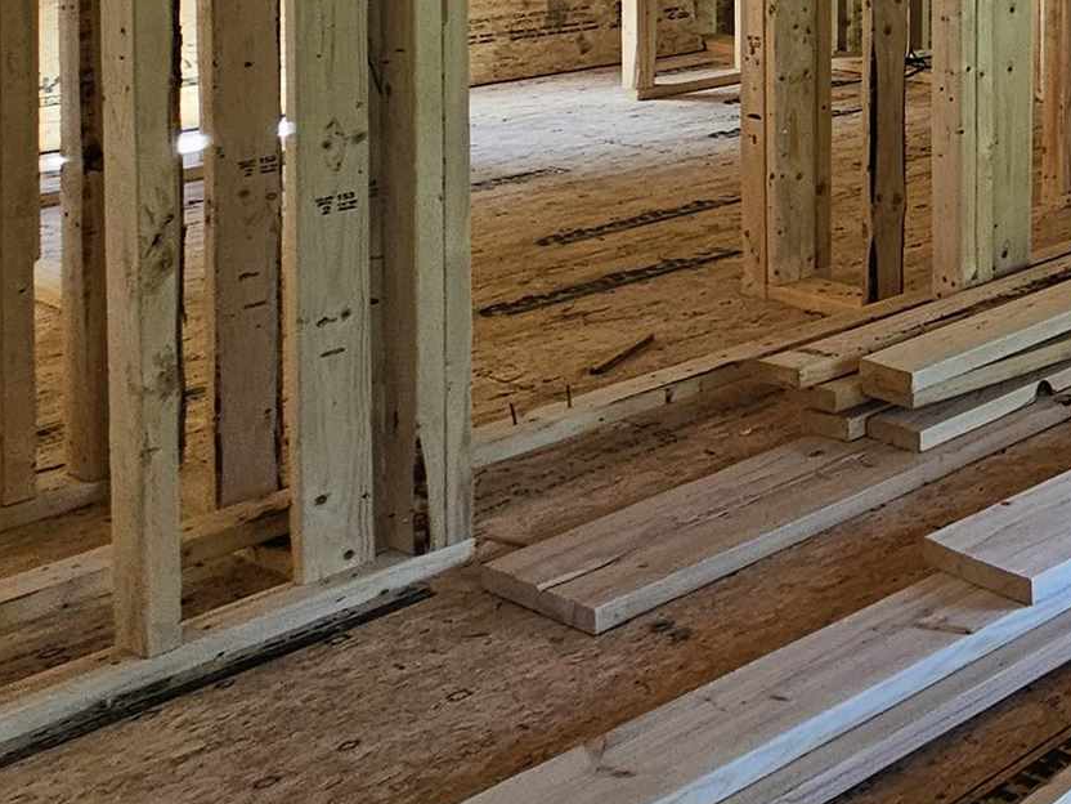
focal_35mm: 48
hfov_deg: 25.1
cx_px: 1748
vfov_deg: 25.9
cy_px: -237
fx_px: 1485
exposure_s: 1/120
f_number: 2.2
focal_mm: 2.2
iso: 80
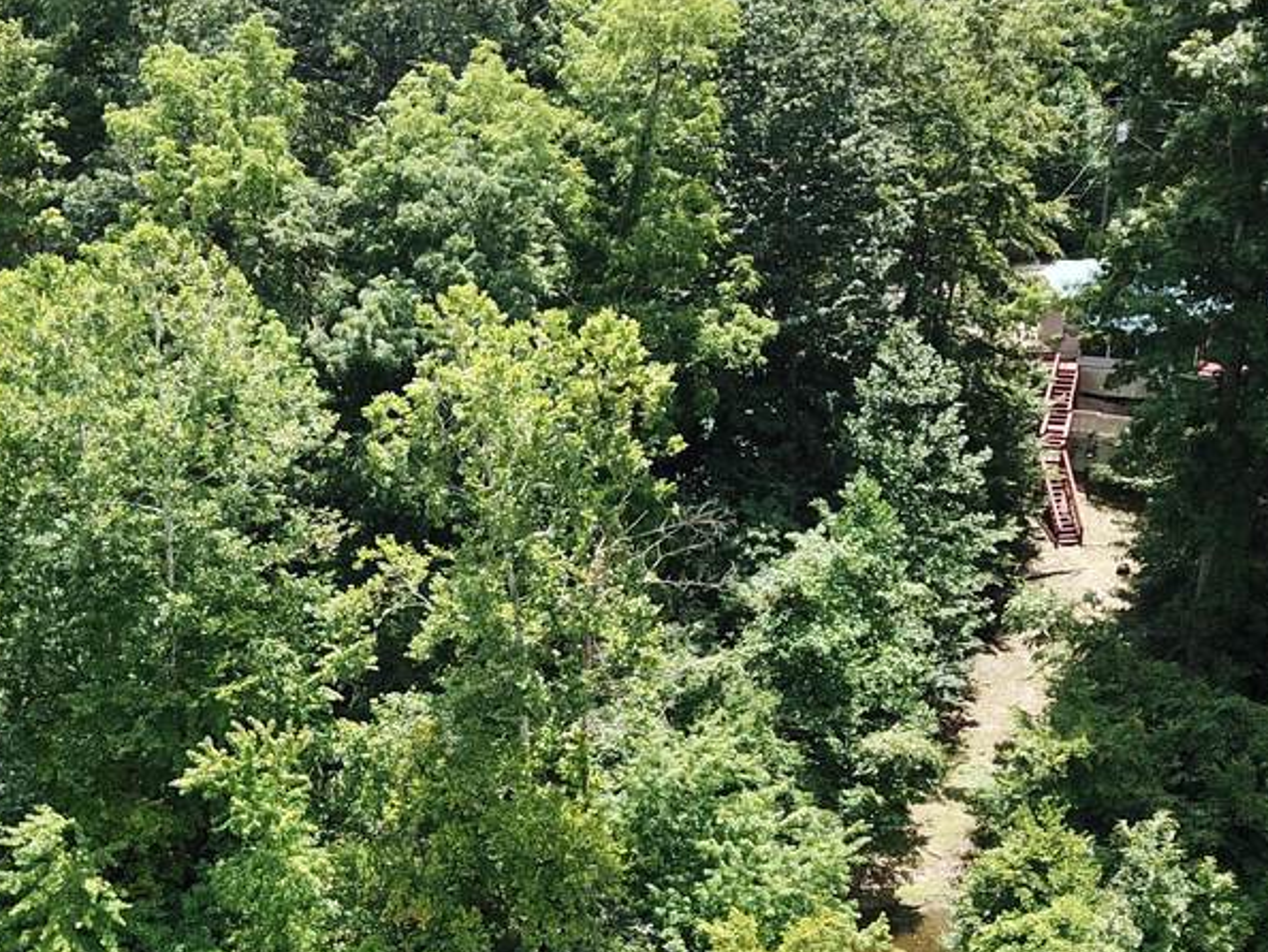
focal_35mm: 56
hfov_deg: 34.0
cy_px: 730
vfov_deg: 25.8
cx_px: 412
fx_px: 2052
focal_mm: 4.73
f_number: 2.2
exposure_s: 1/427
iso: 100
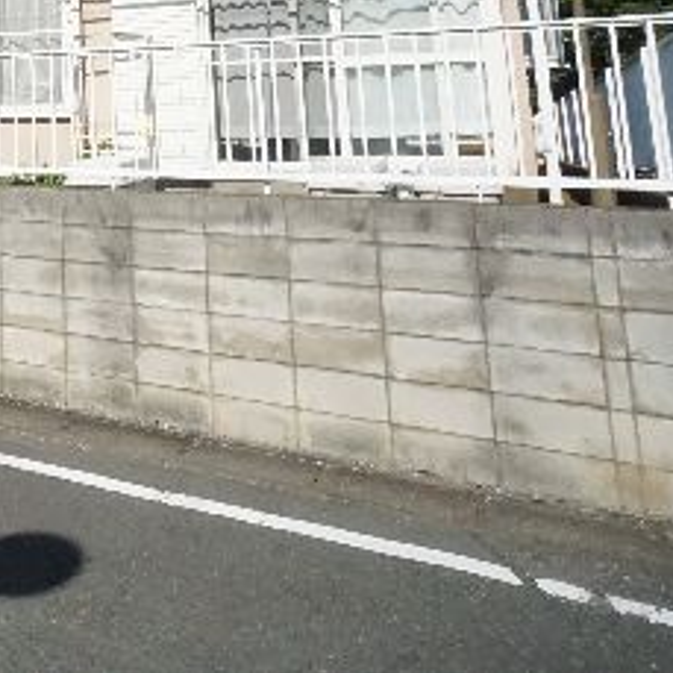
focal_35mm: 39
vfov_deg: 37.9
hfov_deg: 33.9
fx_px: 858
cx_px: -150
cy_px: -9
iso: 5000
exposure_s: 1/3200
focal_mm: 10
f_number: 16
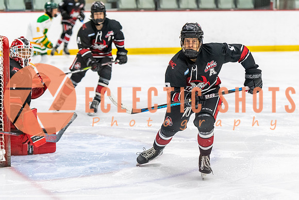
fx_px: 1147
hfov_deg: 14.8
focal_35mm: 138
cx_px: 184
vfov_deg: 9.9
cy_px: 114
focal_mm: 112
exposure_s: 1/640
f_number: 2.8
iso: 4000
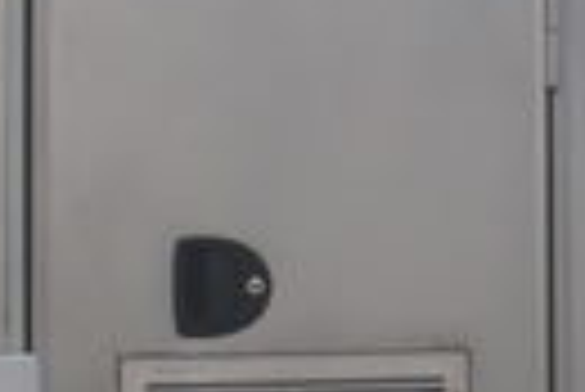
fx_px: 3742
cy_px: 70
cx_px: 1368
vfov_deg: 6.0
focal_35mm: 230
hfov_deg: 8.3
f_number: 8
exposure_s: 1/250
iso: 110
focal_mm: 20
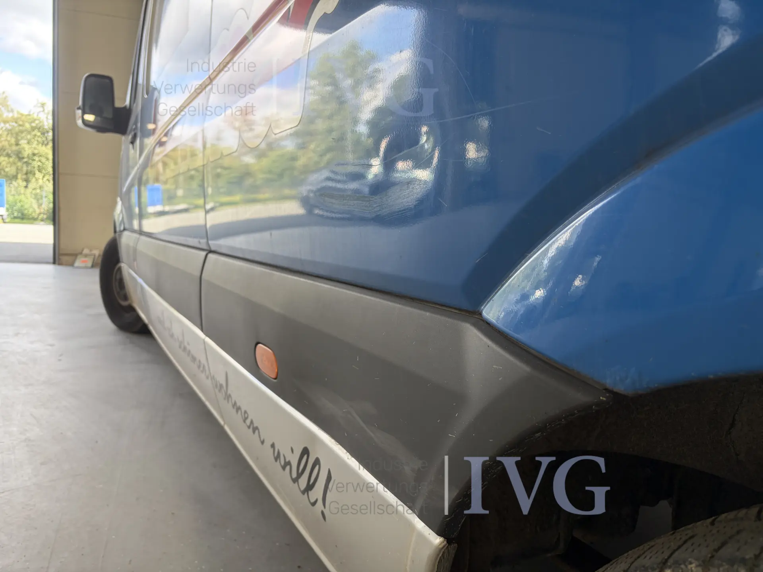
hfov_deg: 67.3
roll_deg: -2.1
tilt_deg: -6.0
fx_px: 573
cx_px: 382
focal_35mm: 26
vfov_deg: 53.1
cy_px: 286
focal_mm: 5.96
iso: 80
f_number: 1.6
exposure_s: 1/192
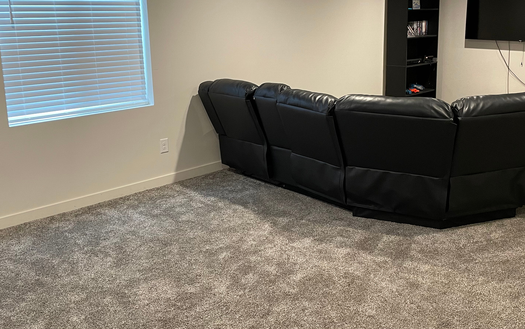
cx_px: 292
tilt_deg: -12.0
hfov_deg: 50.3
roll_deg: +1.0
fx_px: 558
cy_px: 134
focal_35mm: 39
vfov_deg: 32.7
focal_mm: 4.2
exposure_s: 1/60
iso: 250
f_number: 1.6
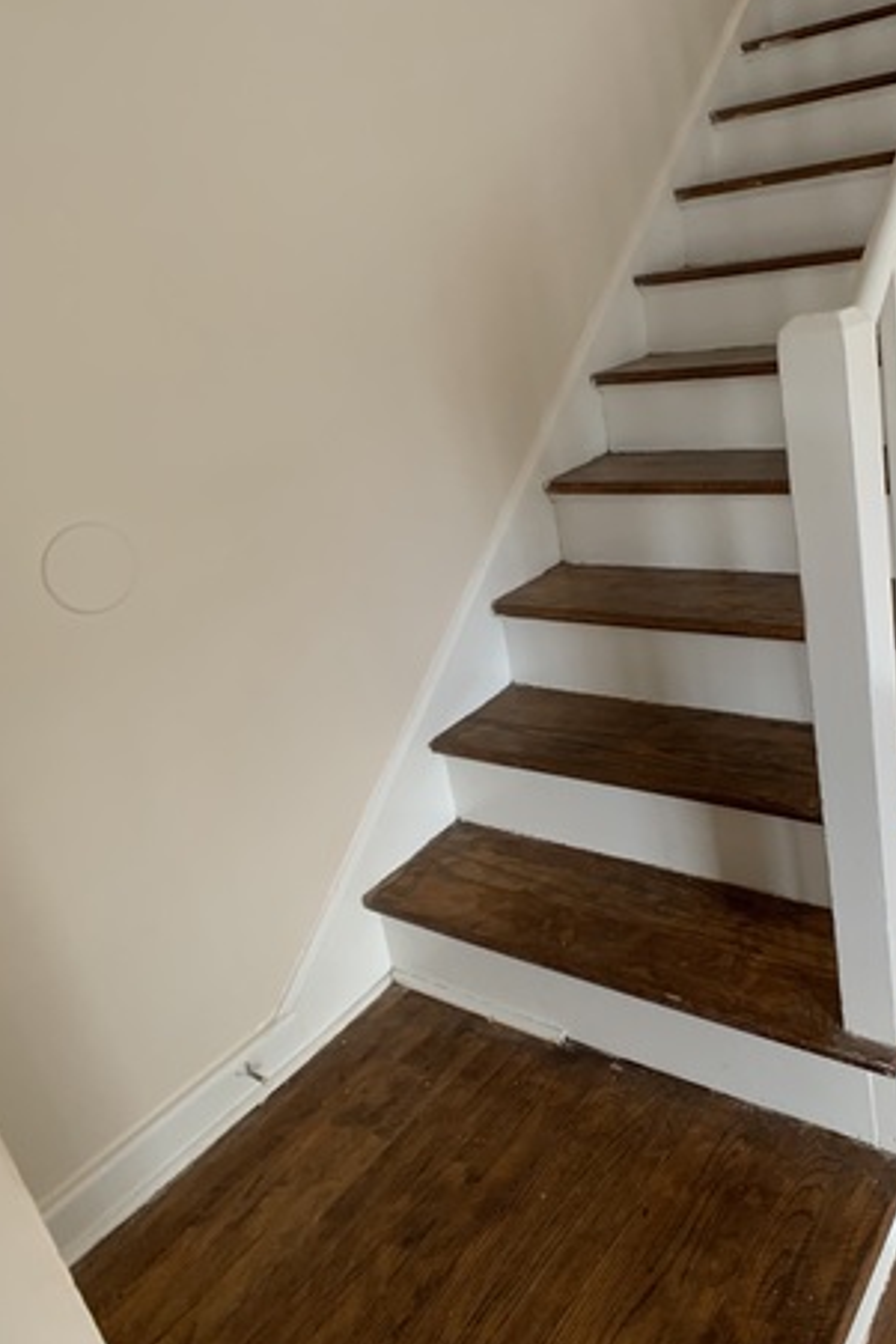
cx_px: 682
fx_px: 1492
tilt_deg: -18.5
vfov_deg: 48.4
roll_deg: +8.0
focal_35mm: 40
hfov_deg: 32.7
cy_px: 600
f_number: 1.8
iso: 200
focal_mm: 4.25
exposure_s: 1/60
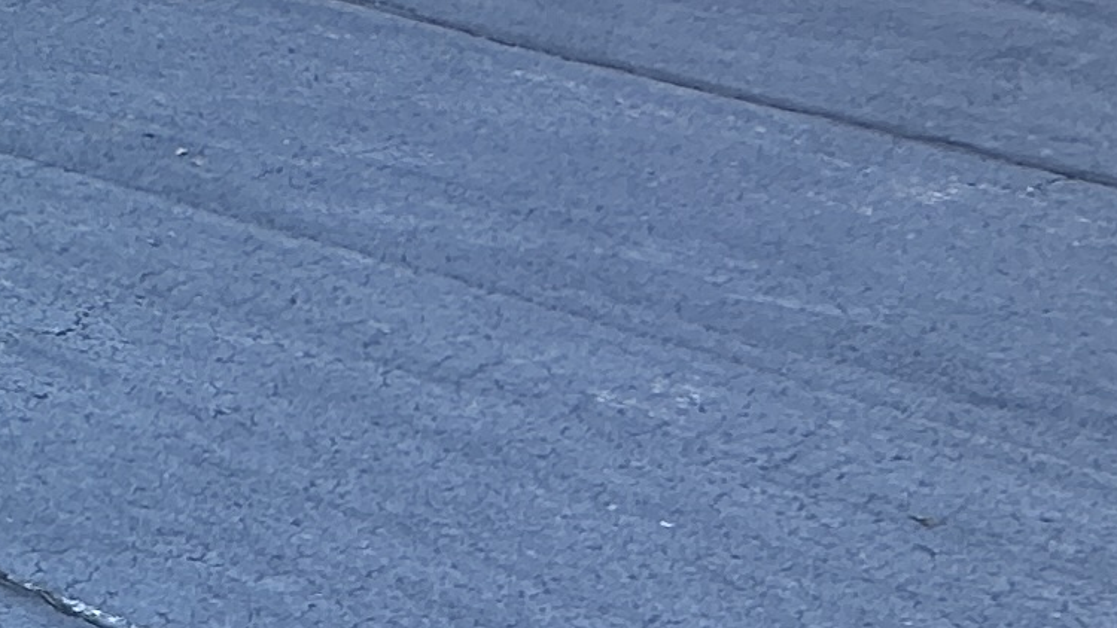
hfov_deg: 14.9
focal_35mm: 82
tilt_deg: -30.0
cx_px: -1580
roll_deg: +2.3
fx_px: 2429
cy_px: 595
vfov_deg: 14.6
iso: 40
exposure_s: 1/141
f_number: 2.2
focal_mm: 2.22
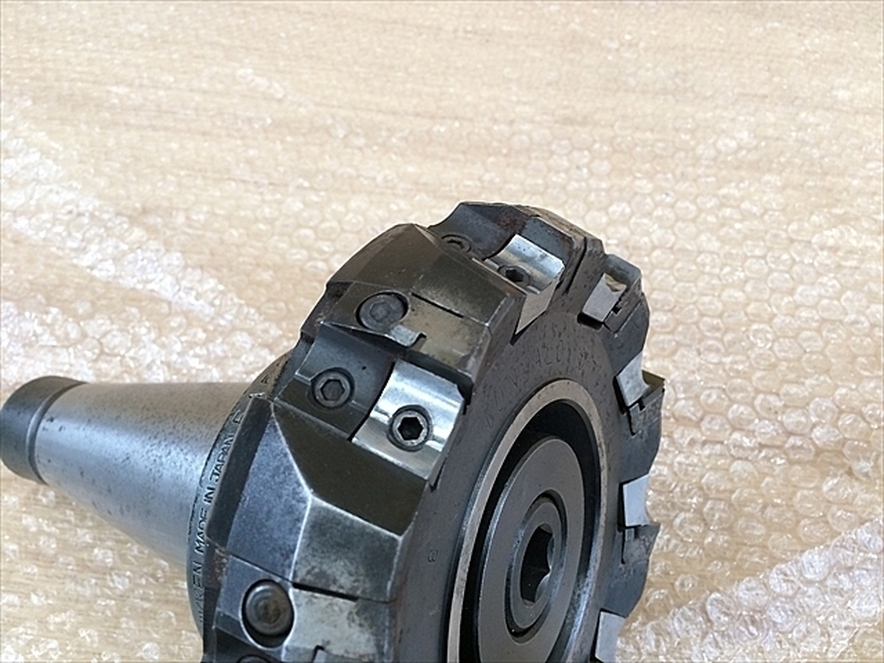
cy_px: 332
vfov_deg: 48.2
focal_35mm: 29
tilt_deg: -56.3
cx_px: 442
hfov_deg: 61.7
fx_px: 741
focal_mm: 4.15
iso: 80
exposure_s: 1/30
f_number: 2.2
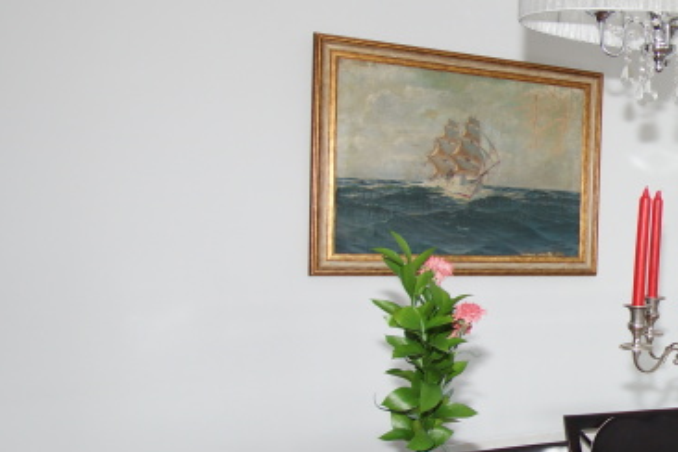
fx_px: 791
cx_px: 767
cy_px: 262
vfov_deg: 31.8
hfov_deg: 37.7
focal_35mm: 42
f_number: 4
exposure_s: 1/60
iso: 125
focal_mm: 10
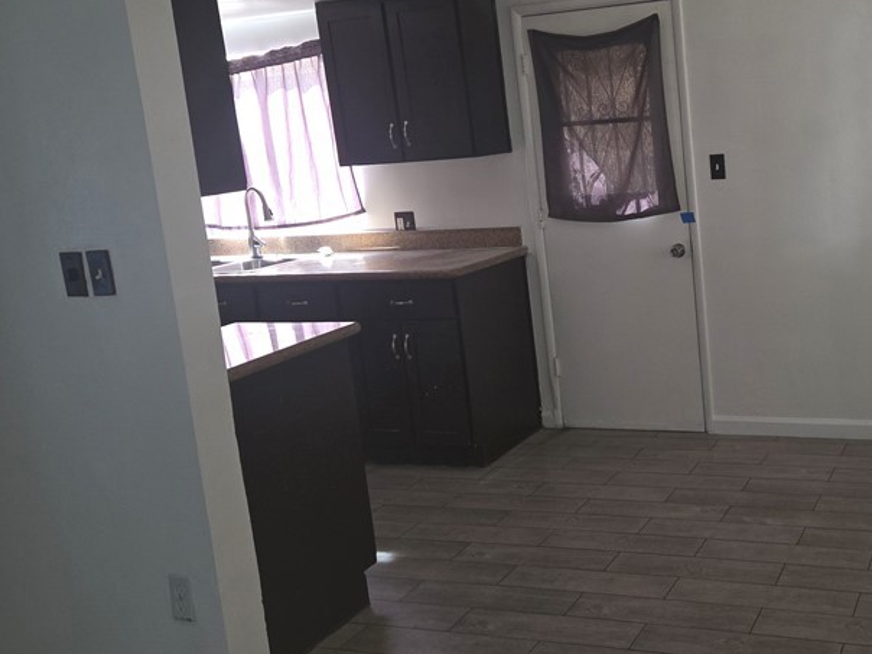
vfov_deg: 36.7
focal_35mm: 39
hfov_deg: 45.5
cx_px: 696
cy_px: 270
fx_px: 982
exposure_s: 1/30
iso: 100
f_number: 1.8
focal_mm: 5.4
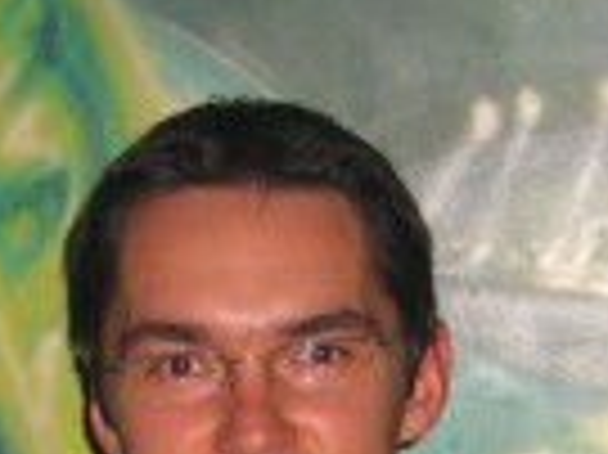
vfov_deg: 8.5
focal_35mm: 169
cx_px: 302
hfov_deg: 11.7
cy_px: 782
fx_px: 2966
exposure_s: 1/60
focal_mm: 7.9
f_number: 2.8
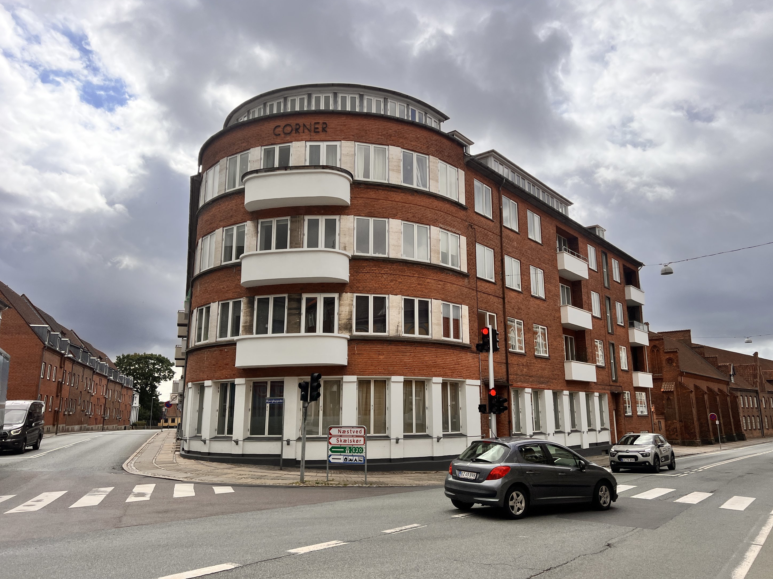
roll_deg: -2.0
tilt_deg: +16.0
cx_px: 397
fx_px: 603
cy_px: 285
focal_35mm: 27
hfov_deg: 65.3
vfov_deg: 51.4
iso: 50
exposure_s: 1/5587
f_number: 1.5
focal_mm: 5.7
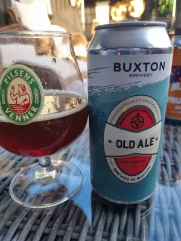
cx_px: 90
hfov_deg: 53.1
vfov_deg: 67.3
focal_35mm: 26
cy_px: 120
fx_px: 181
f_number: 1.8
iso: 50
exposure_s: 1/118
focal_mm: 5.4
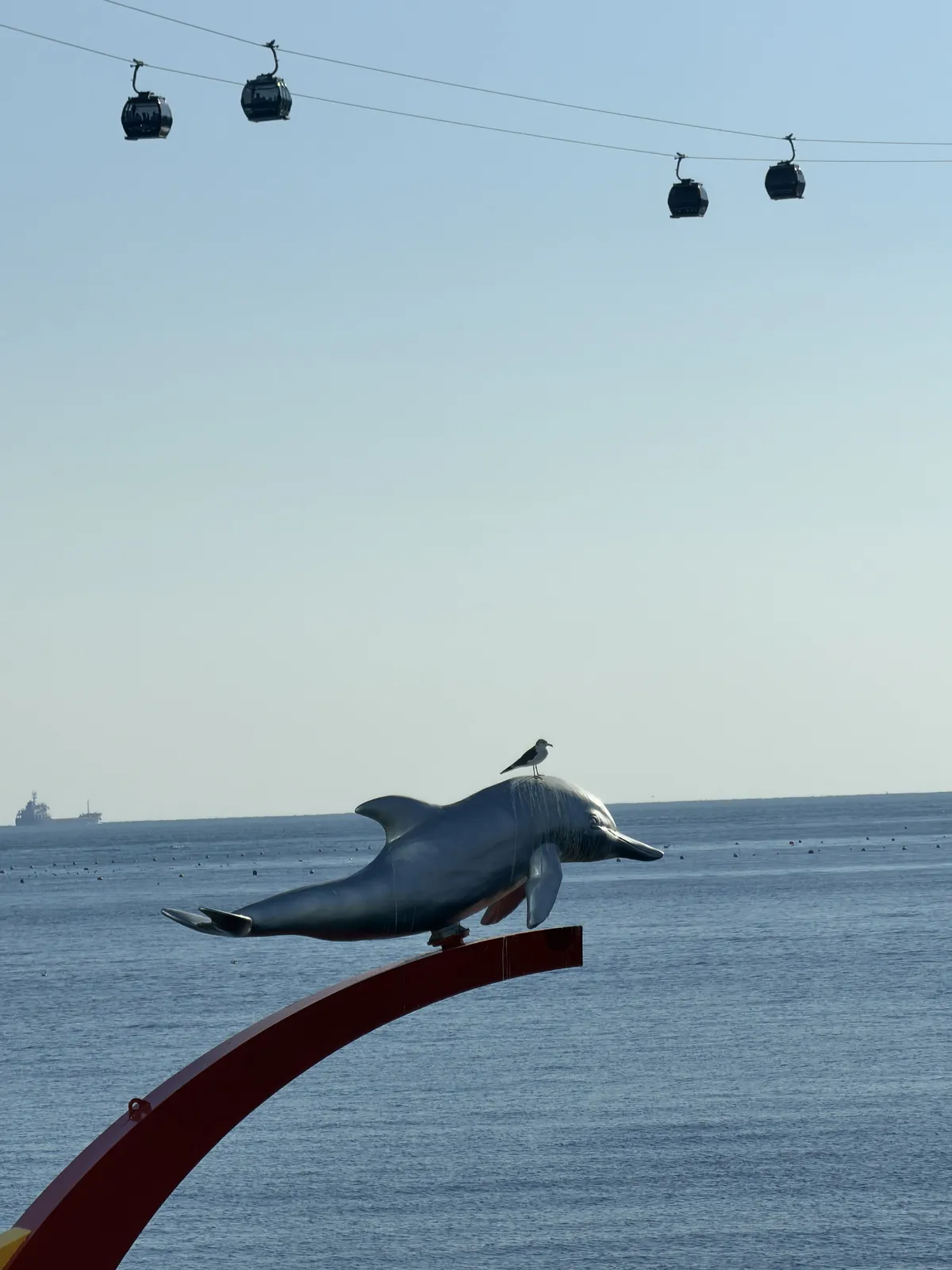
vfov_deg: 9.9
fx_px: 7334
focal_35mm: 200
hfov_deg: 7.4
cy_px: 635
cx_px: 476
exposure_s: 1/1116
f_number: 2.8
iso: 16
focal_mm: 16.89
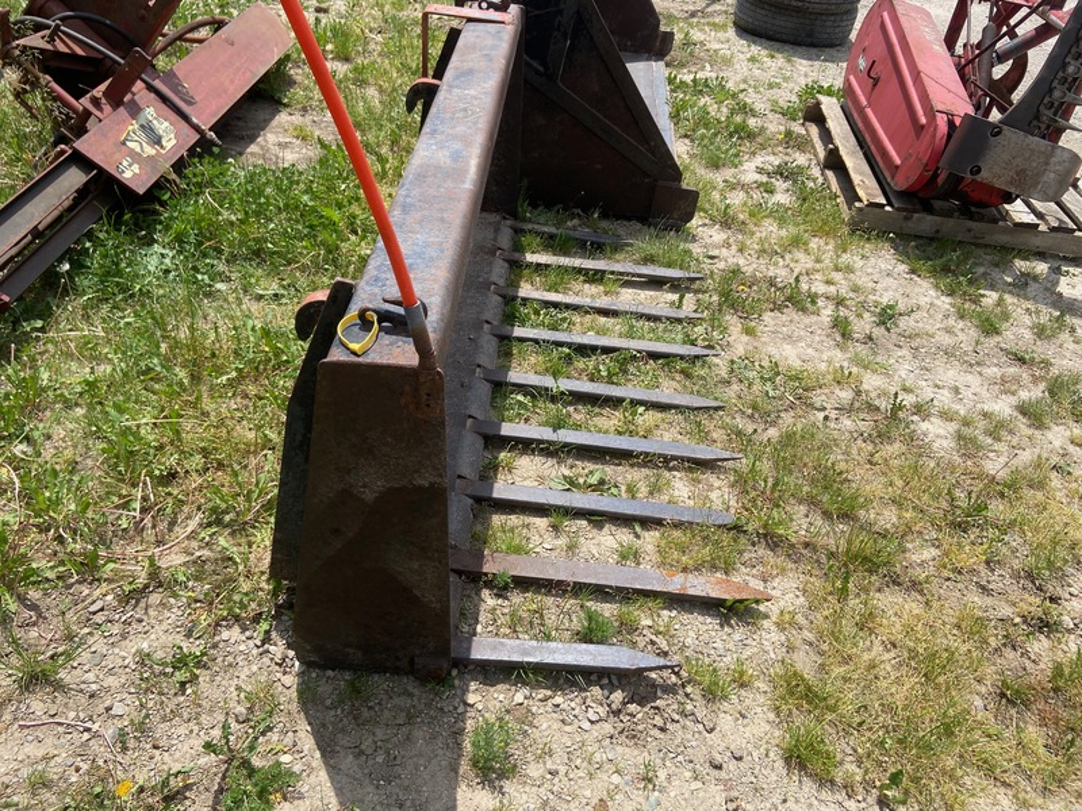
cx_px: 541
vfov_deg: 53.1
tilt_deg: -40.3
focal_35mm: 26
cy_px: 406
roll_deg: -5.3
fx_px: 813
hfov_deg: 67.3
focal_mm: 4.25
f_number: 1.8
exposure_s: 1/2513
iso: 32
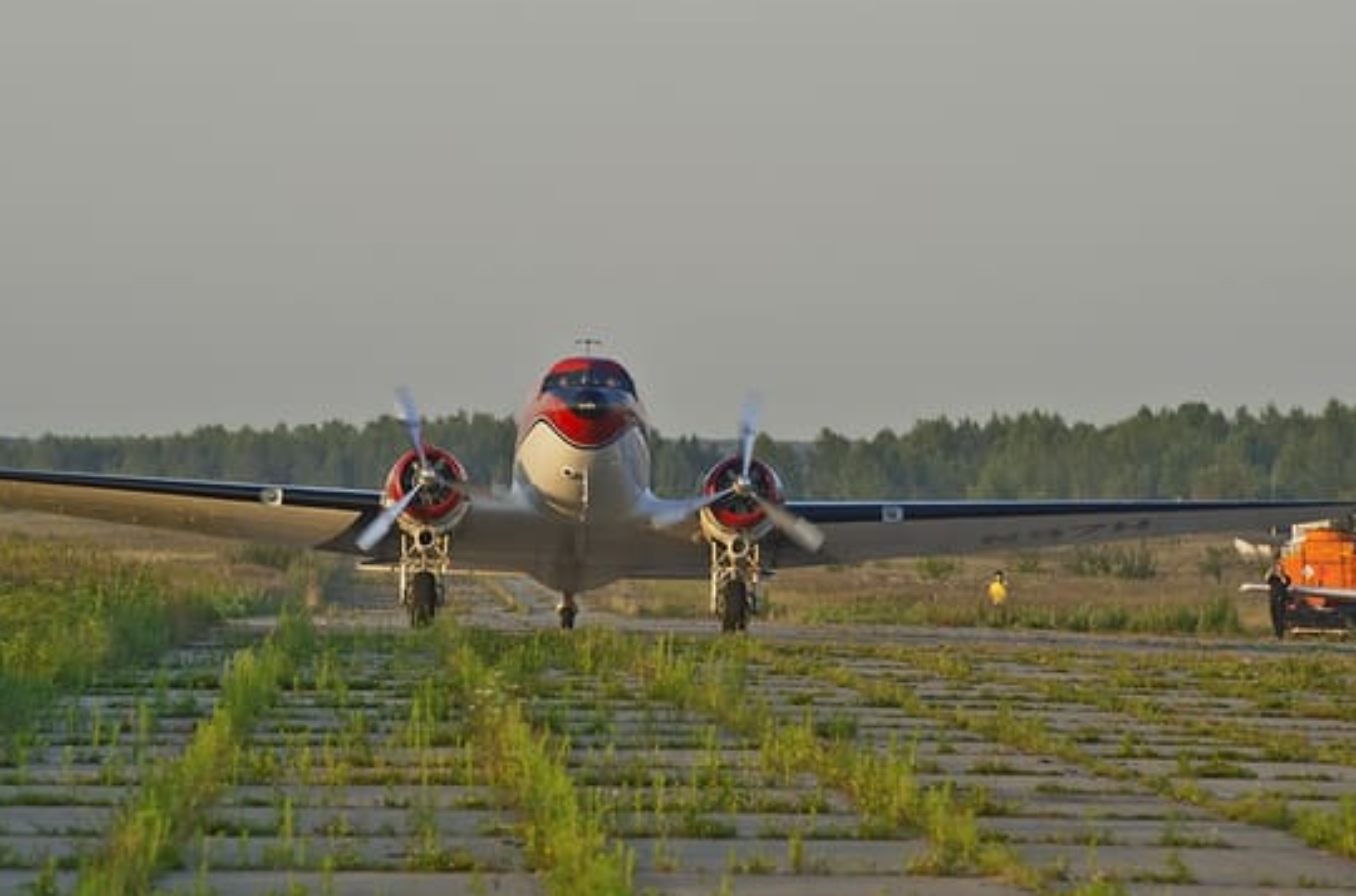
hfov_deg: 8.7
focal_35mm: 237
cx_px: 575
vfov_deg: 5.8
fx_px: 8903
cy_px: 493
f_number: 7.1
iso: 640
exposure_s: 1/500
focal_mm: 200
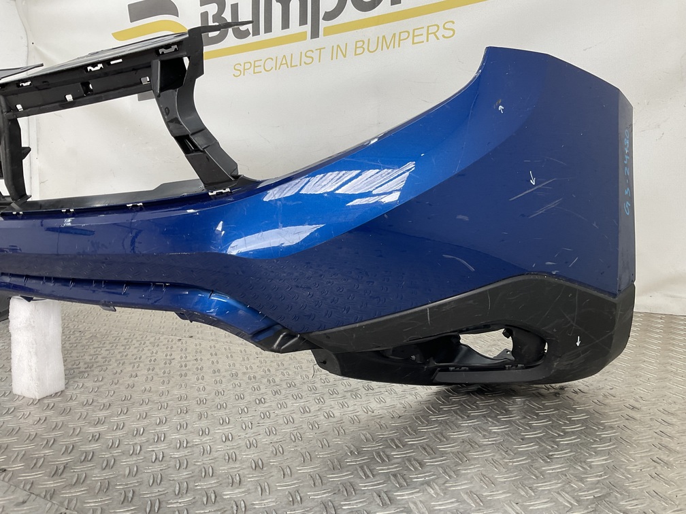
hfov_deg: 61.7
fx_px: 575
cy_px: 257
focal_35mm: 29
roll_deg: +2.4
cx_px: 343
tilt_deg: -8.9
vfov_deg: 48.2
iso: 20
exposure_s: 1/120
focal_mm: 3
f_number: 1.8
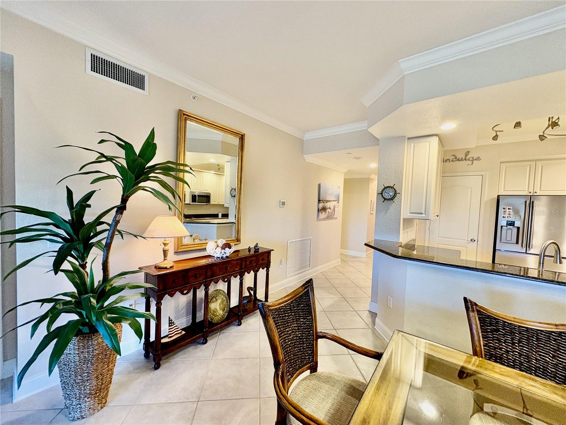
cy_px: 212
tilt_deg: -3.1
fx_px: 229
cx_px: 283
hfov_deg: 102.1
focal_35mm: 14
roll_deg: -1.6
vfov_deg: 85.7
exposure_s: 1/60
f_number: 2.2
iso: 200
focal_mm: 2.22
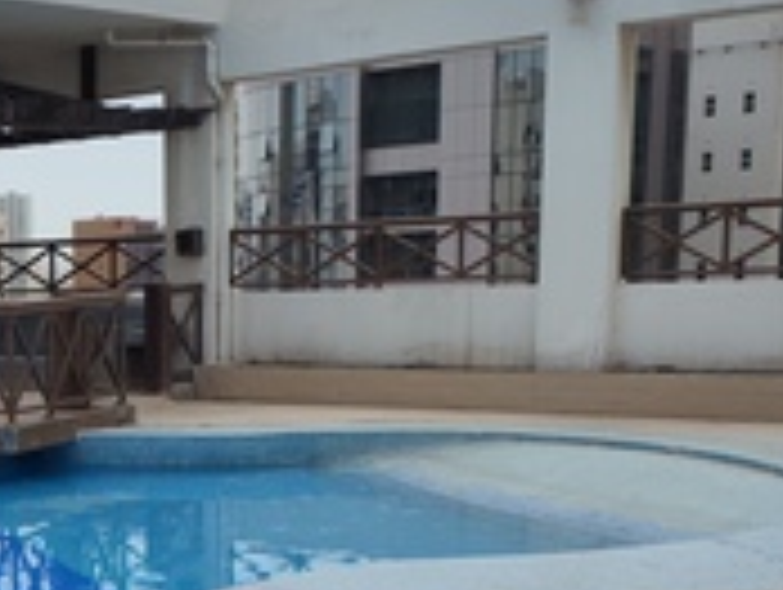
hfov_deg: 26.8
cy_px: 538
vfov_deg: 22.7
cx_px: -182
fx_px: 1427
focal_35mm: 63
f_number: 1.6
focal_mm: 5.84
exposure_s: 1/3654
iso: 50
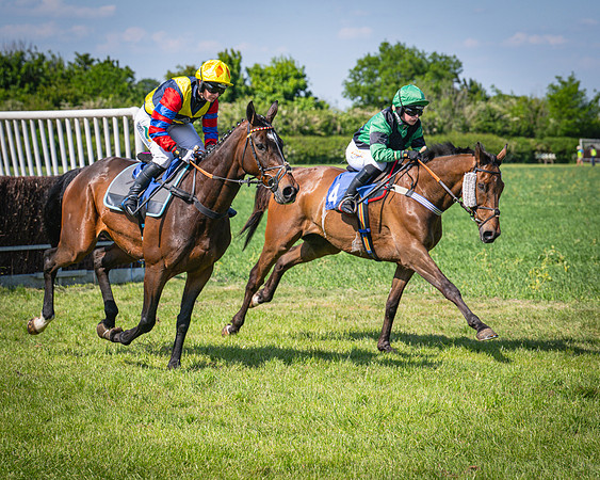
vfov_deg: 11.2
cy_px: 234
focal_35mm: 138
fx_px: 2441
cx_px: 347
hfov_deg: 14.0
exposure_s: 1/2000
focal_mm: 96
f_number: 5
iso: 400
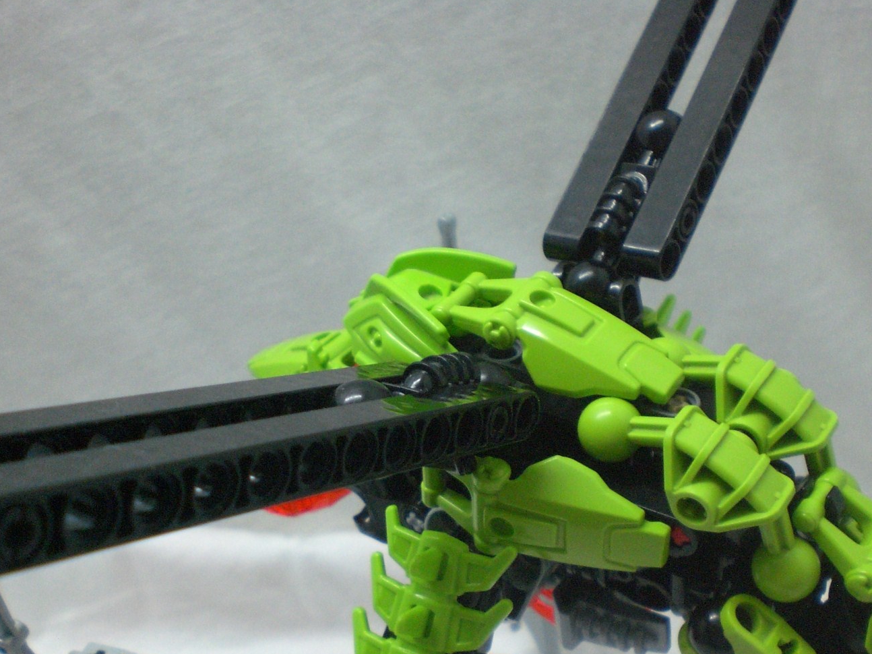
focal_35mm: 47
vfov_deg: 30.8
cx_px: 462
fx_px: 1184
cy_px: 400
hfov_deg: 40.4
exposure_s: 1/100
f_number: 3.1
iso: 400
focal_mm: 6.3
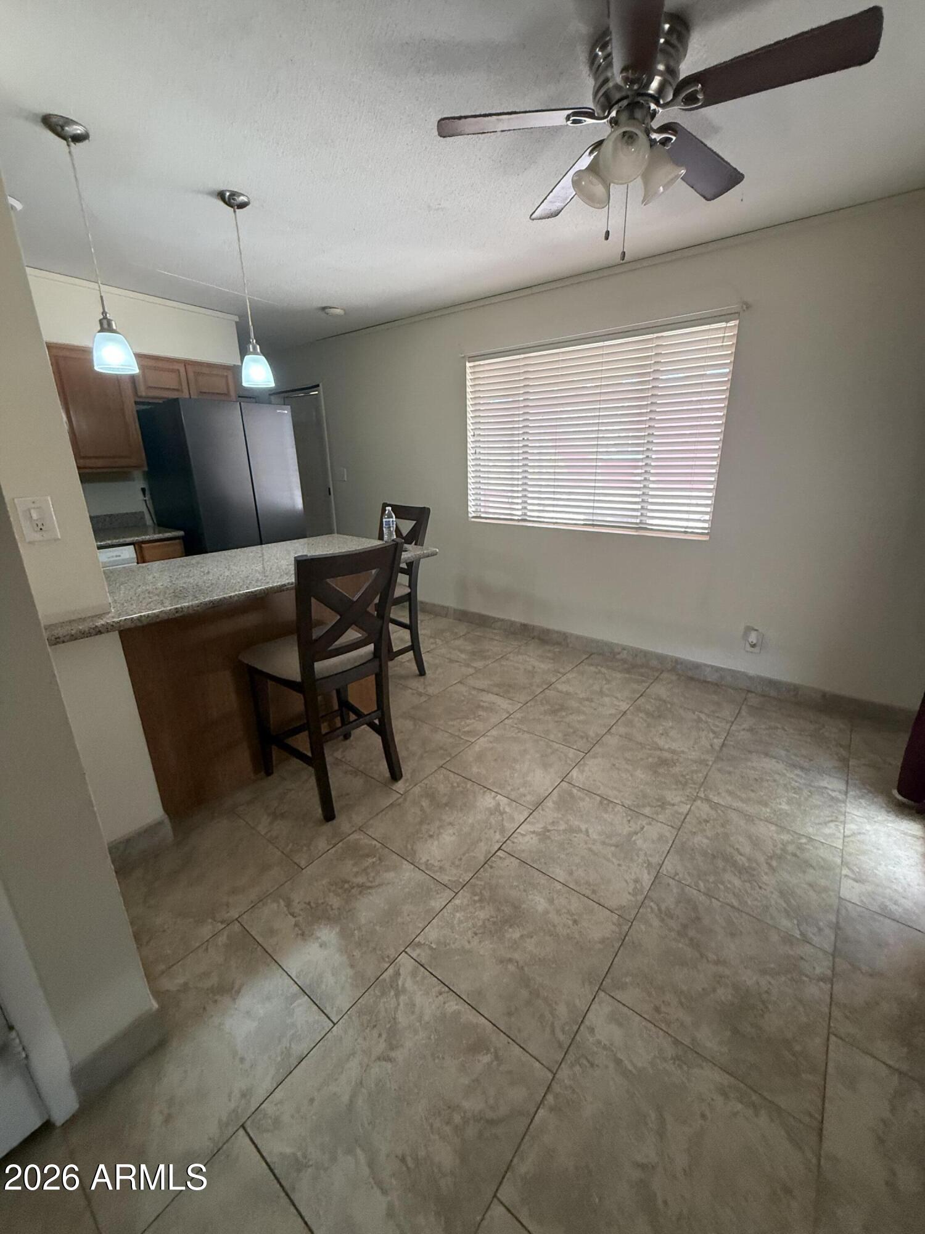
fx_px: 499
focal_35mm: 14
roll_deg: +2.3
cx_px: 462
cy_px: 617
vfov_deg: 102.1
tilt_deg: -19.1
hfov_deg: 85.7
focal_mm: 2.22
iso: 320
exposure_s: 1/120
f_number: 2.2
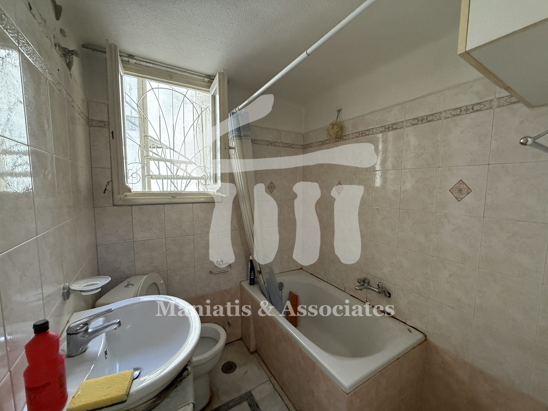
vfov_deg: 85.7
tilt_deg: -4.1
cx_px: 274
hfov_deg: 102.1
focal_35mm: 14
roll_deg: -0.4
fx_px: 222
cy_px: 206
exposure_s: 1/100
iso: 500
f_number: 2.2
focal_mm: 2.22
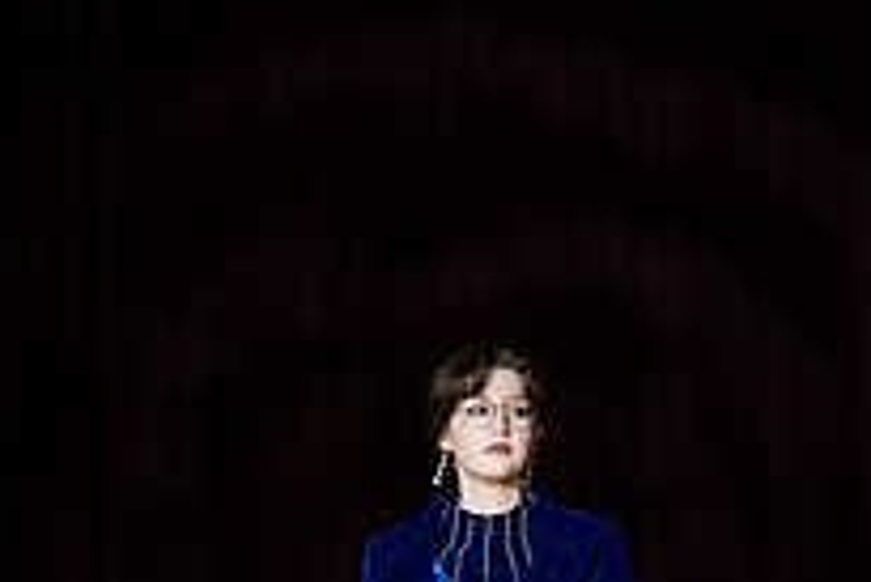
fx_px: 5593
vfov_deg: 5.9
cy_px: 757
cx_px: 741
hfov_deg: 8.9
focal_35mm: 231
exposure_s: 1/640
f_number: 3.5
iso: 800
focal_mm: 70
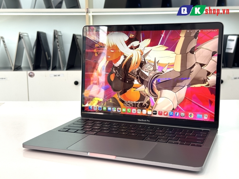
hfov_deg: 39.7
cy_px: 90
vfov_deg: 30.3
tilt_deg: -9.9
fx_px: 331
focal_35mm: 48
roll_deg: +1.2
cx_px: 120
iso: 50
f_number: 1.78
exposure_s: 1/121
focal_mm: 6.76
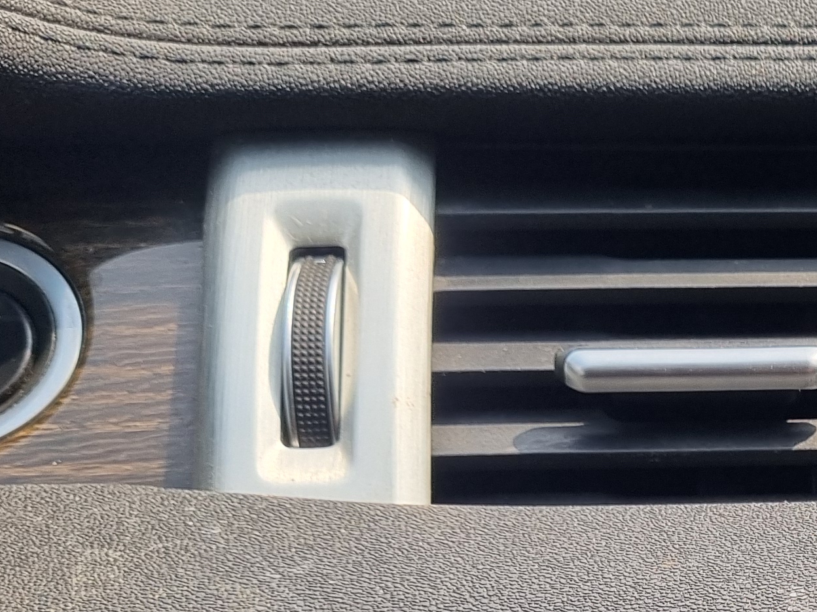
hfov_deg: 20.5
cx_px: 1157
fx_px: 1983
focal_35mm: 84
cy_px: 873
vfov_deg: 16.3
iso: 50
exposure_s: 1/233
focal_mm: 5.4
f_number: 1.8
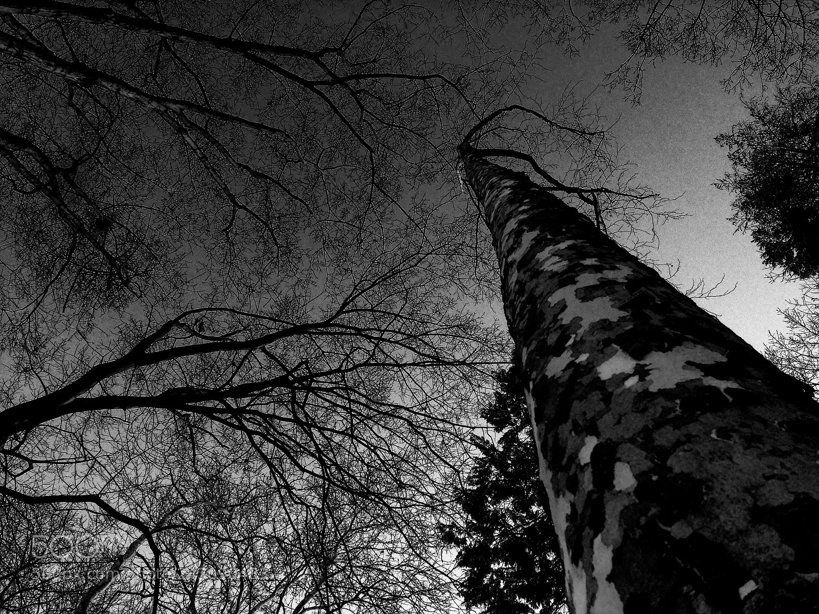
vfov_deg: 42.9
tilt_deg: +76.2
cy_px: 307
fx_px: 781
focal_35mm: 33
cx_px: 410
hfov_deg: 55.4
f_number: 2.4
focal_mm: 4.12
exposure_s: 1/218
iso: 50
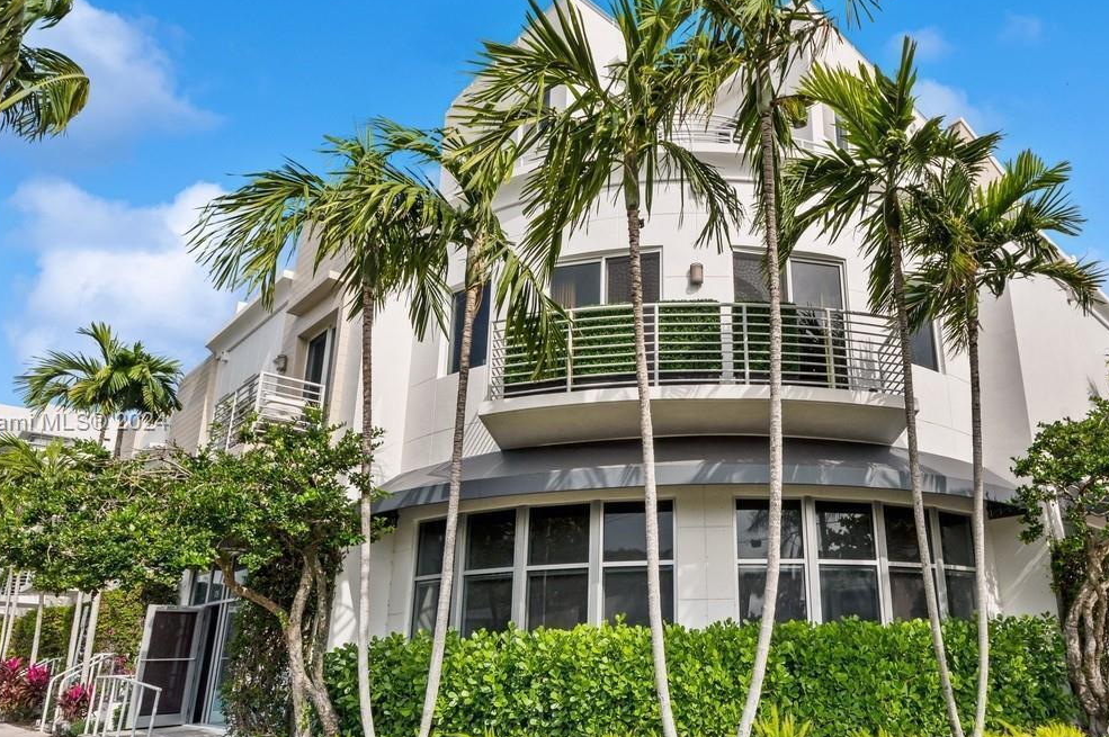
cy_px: 423
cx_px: 708
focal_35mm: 26
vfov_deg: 49.3
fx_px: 800
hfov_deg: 68.1
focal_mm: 16
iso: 100
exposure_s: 1/160
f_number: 11
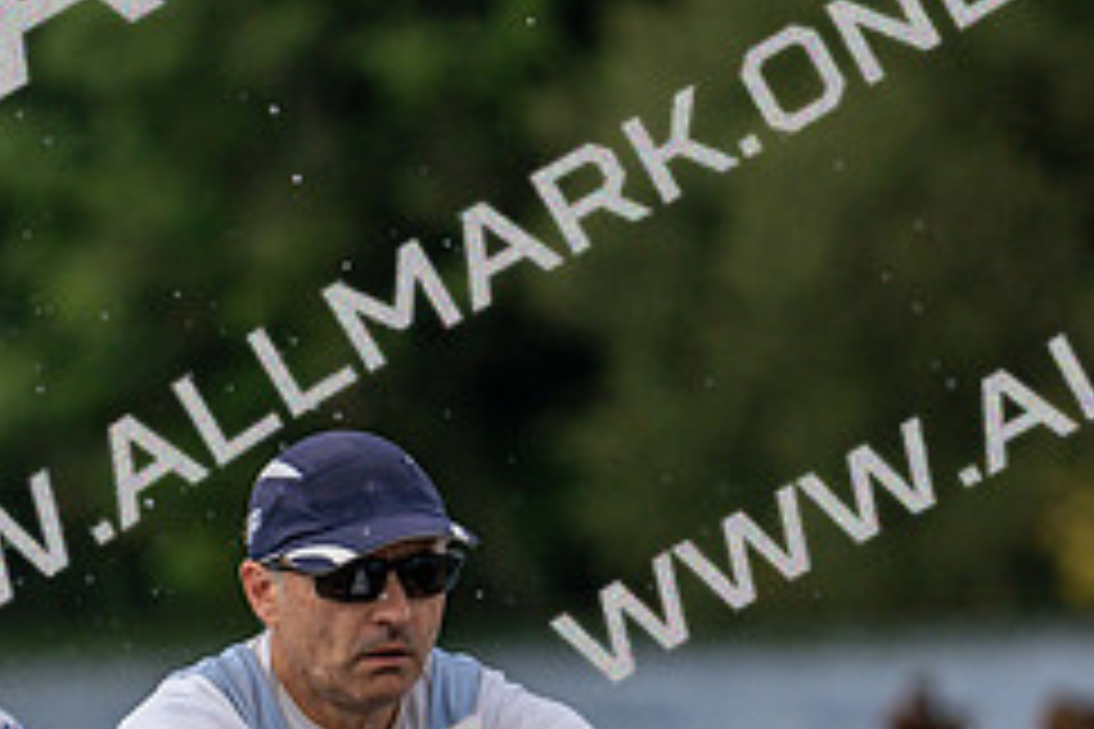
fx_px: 24735
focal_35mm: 814
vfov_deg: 1.7
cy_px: 758
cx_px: 225
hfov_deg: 2.5
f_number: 6.3
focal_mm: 341
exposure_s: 1/1600
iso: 320
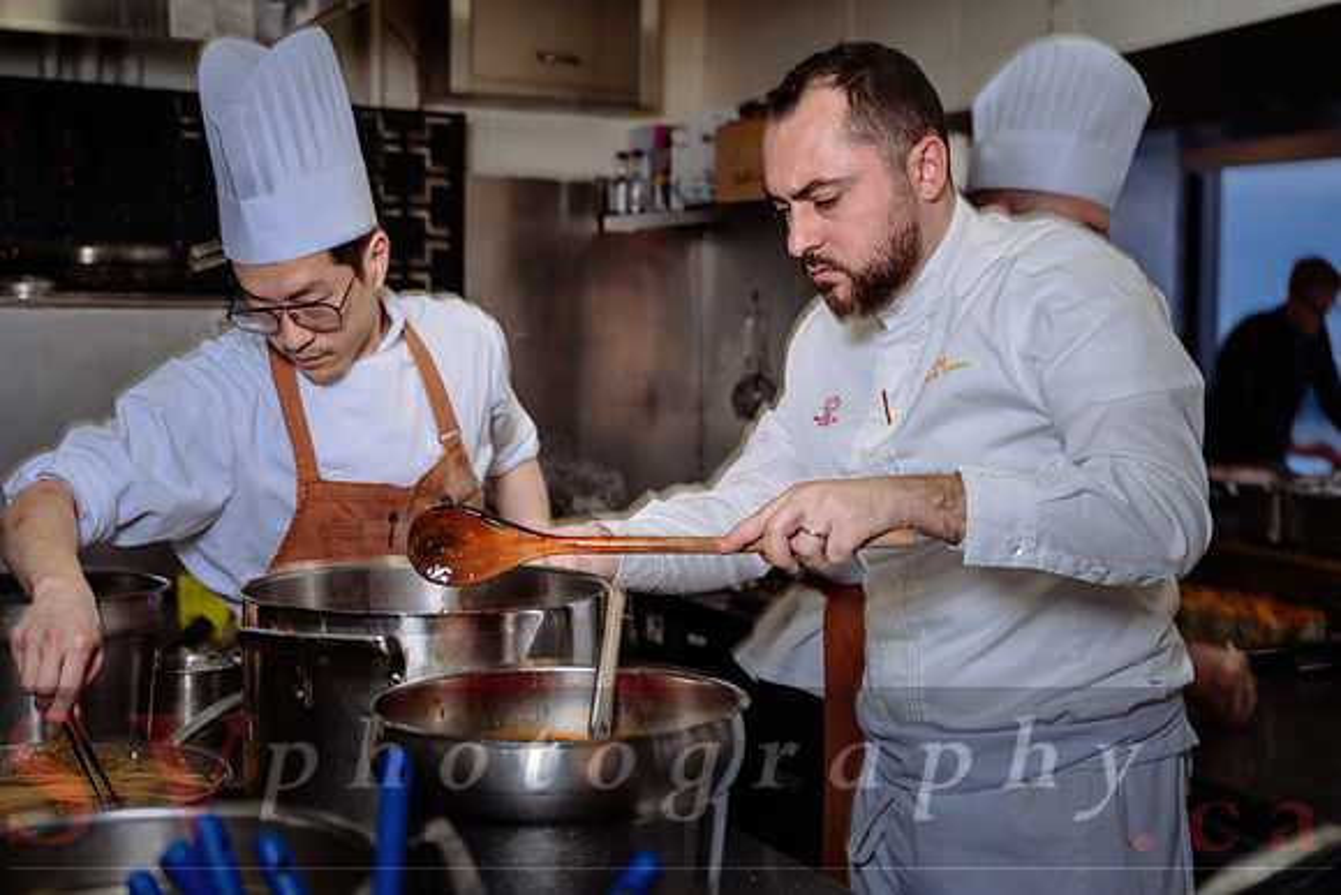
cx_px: 670
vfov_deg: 29.3
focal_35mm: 46
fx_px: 1714
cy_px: 448
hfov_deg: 42.7
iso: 100
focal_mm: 46
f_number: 4
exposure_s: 1/60
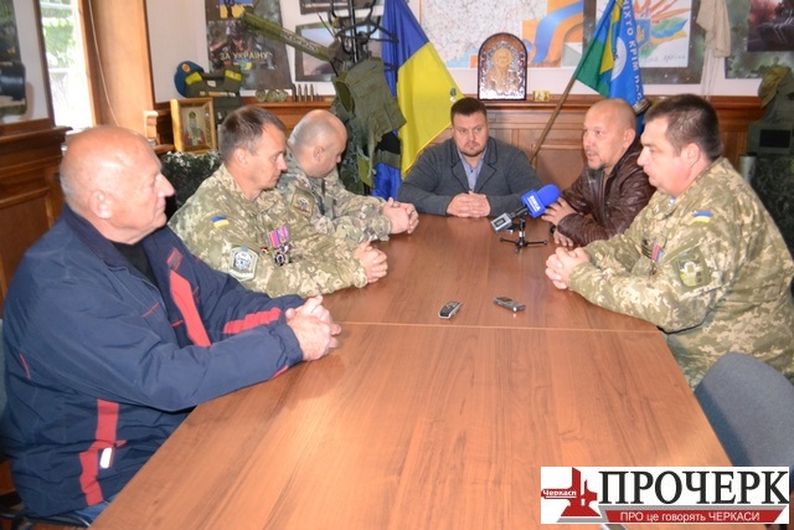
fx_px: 662
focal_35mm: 30
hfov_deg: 61.9
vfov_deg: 43.6
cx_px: 397
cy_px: 265
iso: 3200
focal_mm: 20
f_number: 3.8
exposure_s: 1/60
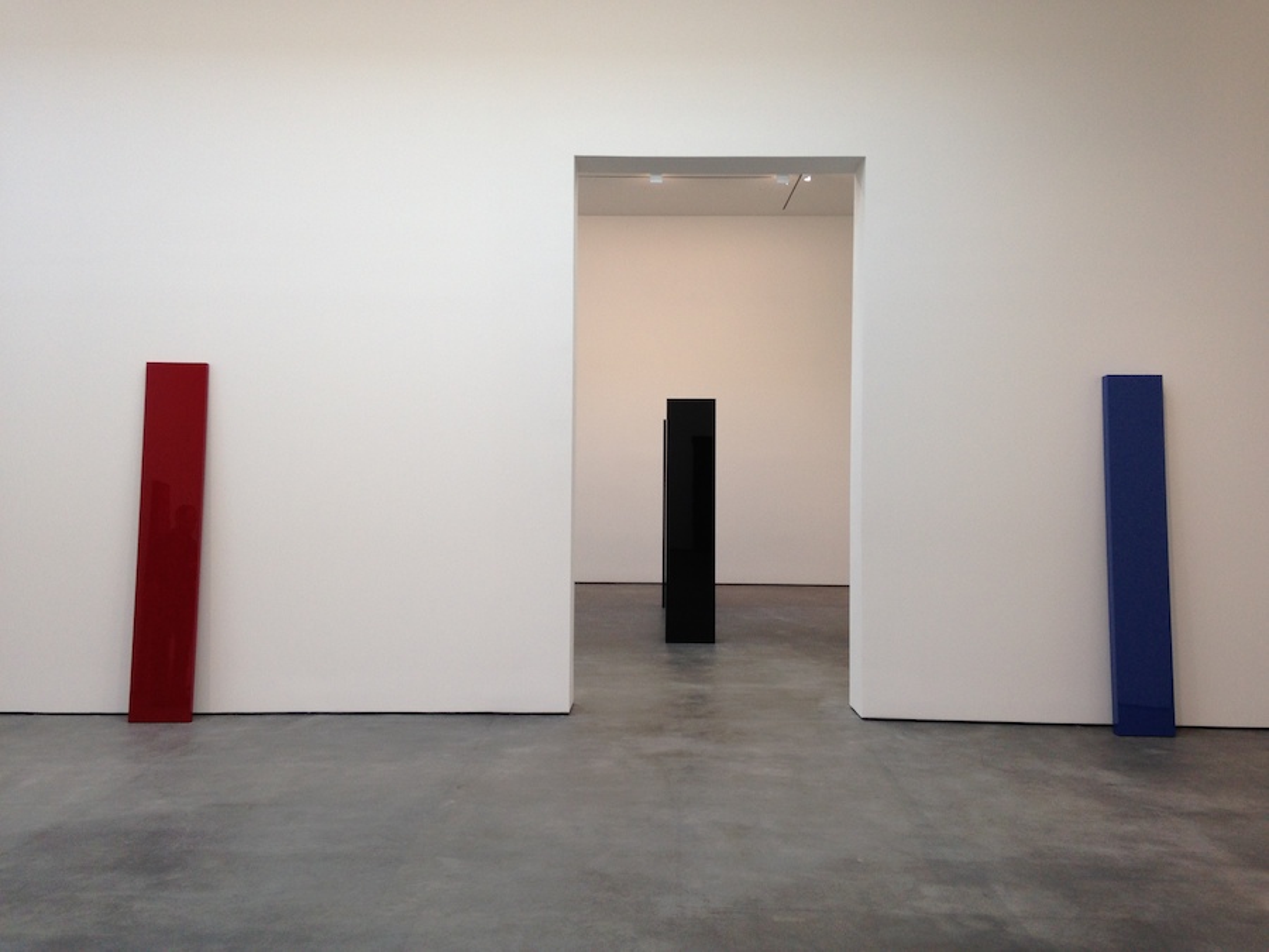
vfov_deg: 42.9
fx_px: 1210
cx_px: 634
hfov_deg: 55.4
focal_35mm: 33
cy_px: 476
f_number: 2.4
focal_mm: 4.12
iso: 50
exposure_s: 1/40
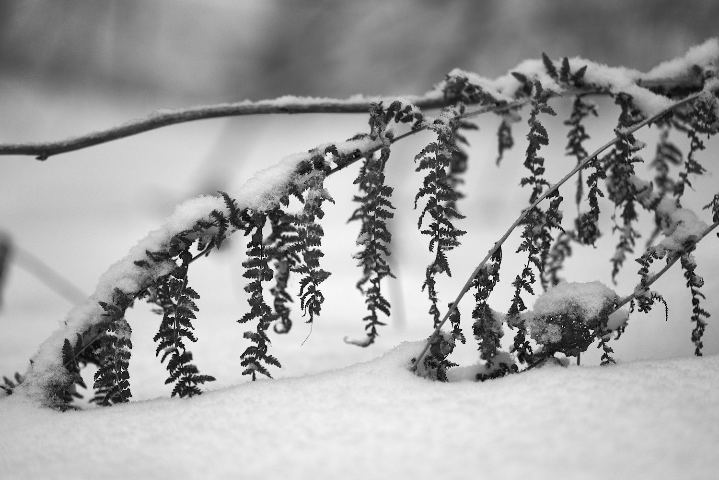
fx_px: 1698
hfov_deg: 23.9
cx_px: 360
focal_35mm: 85
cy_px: 240
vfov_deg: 16.1
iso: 200
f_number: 1.8
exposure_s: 1/400
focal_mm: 85
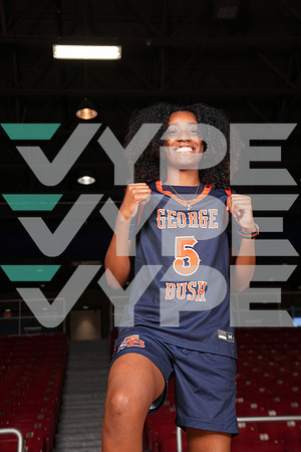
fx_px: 740
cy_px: 226
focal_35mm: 59
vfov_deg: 33.9
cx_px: 150
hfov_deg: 23.0
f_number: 6.3
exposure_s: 1/200
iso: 400
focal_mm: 59
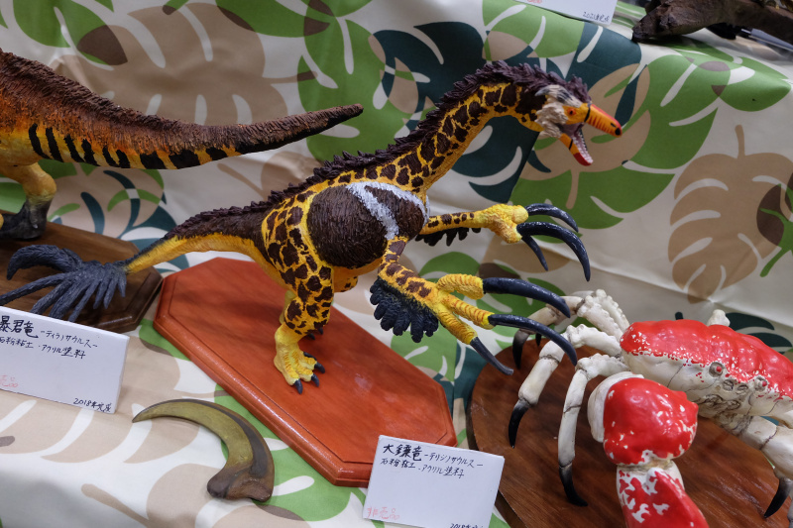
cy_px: 264
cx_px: 396
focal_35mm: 30
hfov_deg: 61.9
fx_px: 661
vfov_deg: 43.6
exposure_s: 1/125
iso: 2000
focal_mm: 20.1
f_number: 3.8
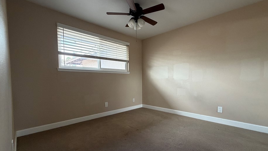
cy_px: 87
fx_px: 121
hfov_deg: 95.9
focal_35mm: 17
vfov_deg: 63.6
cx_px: 141
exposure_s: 1/120
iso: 250
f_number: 2.2
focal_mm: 2.22
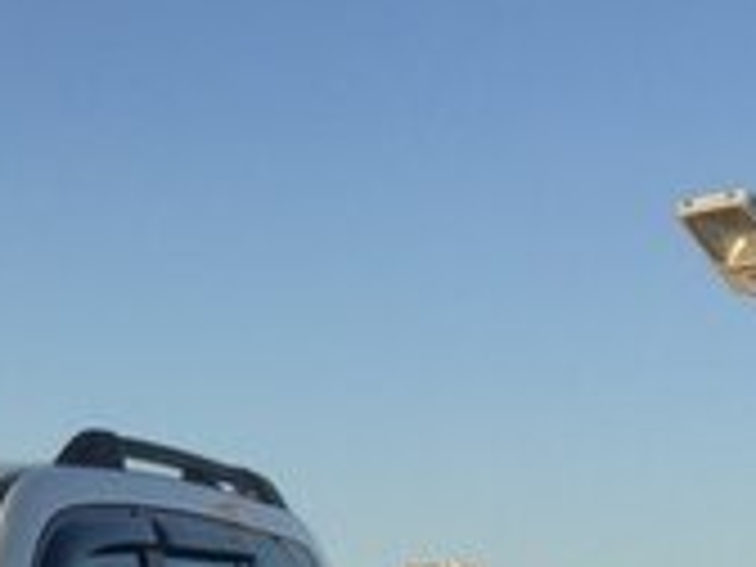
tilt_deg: -5.5
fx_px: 2490
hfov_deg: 15.2
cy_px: 1006
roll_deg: -2.4
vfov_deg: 12.0
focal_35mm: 114
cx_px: -544
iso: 32
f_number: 2.2
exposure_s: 1/860
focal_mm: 4.15
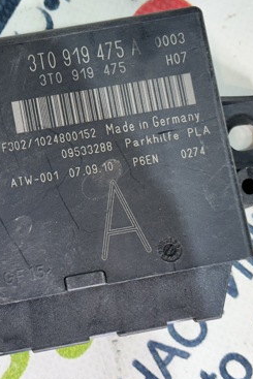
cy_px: 161
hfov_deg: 15.6
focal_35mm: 87
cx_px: 60
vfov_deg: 23.3
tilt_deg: -78.0
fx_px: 916
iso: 64
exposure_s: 1/50
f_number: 1.78
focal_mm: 6.86
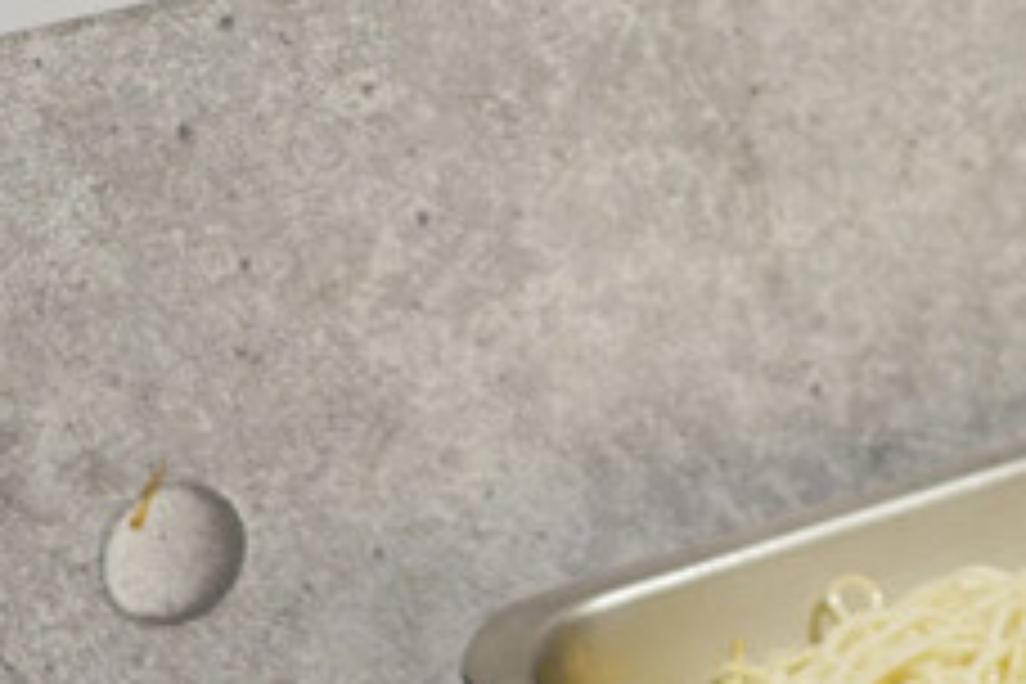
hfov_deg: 14.9
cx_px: 842
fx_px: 3904
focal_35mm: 137
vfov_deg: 9.9
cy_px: -14
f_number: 1.7
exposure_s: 1/125
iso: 500
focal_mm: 15
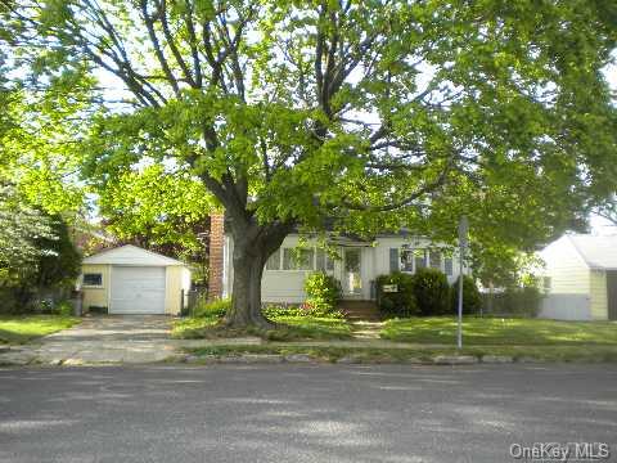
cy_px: 232
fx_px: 624
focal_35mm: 35
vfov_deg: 40.7
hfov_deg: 52.6
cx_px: 308
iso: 80
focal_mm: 6.3
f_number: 3.1
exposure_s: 1/124
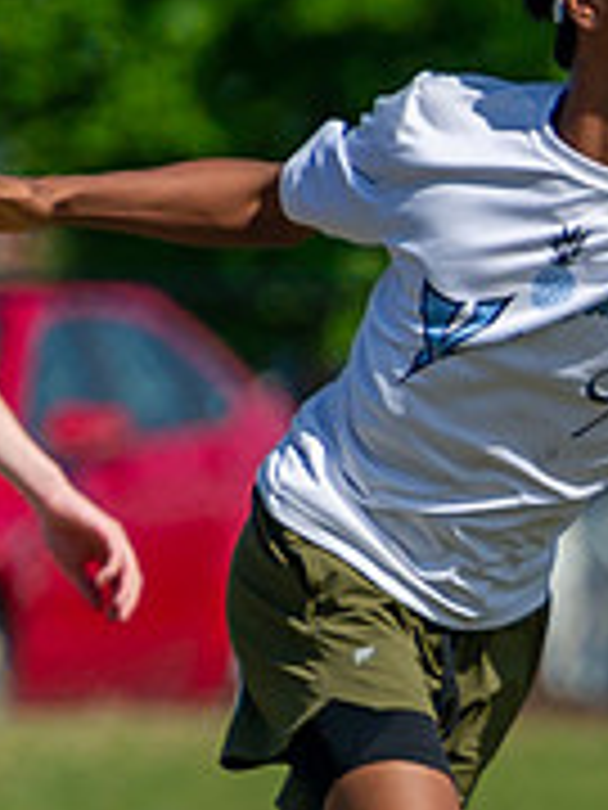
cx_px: 1783
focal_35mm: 1810
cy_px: 428
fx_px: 42388
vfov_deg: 1.1
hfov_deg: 0.8
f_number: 4
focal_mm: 280
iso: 250
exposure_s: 1/3200
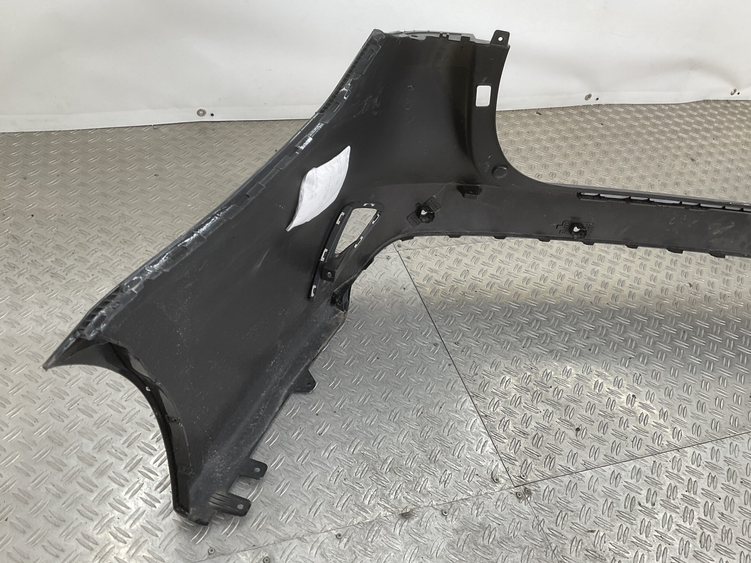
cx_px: 377
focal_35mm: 30
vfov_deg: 46.8
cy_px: 280
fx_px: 651
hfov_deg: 60.0
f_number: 1.8
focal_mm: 3
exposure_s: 1/120
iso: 25
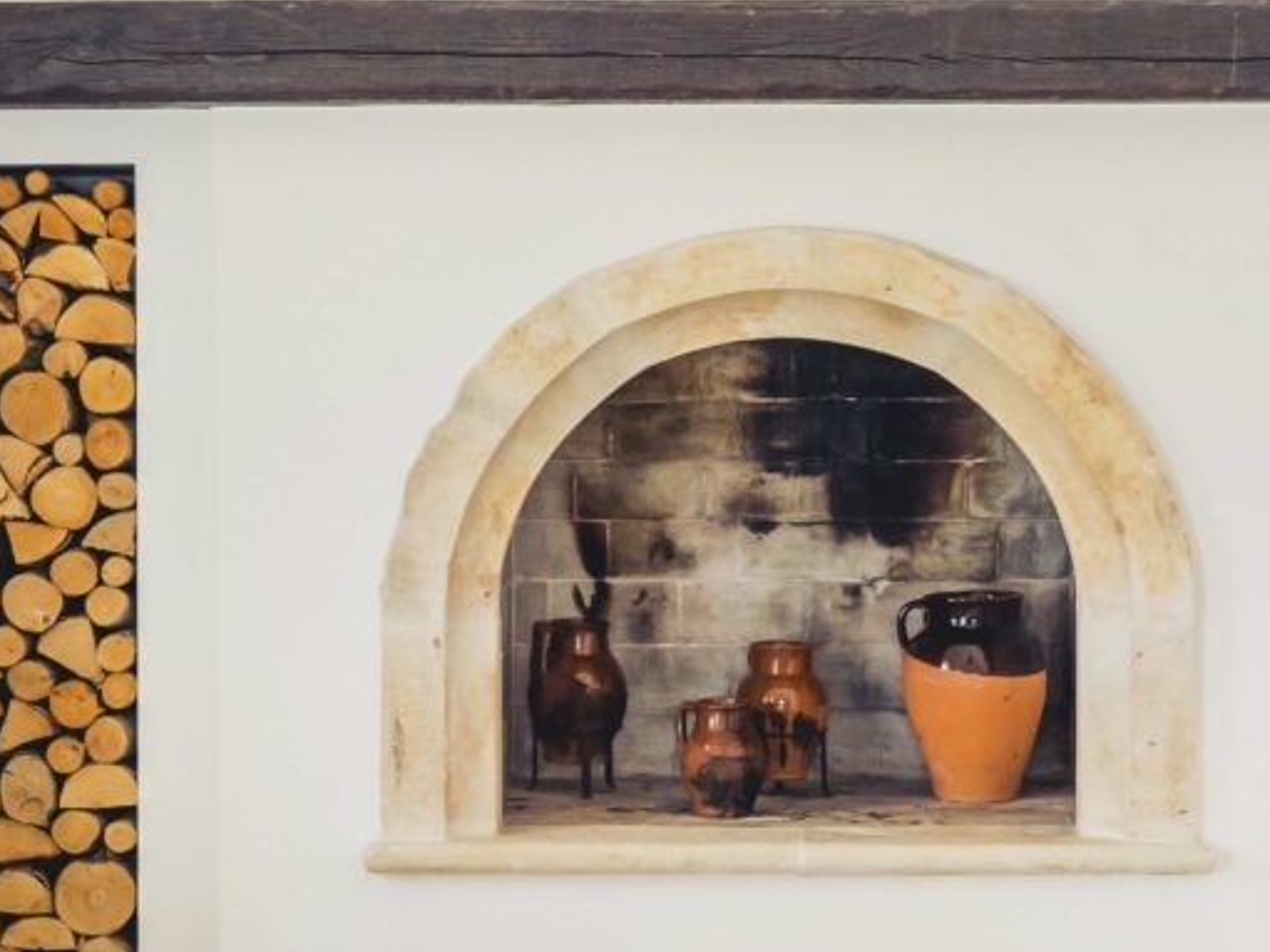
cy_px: 350
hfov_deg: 18.9
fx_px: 3815
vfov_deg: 14.2
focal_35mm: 104
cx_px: 746
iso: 1250
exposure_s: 1/50
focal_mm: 36
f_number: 7.1
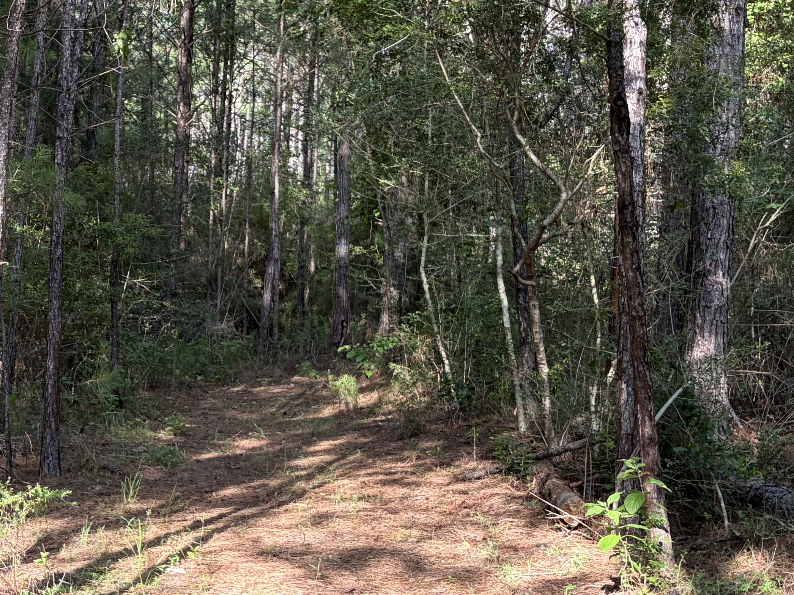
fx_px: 1629
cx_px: 138
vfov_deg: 20.7
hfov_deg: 26.8
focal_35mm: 71
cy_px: 249
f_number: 1.6
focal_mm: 5.96
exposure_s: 1/197
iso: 50
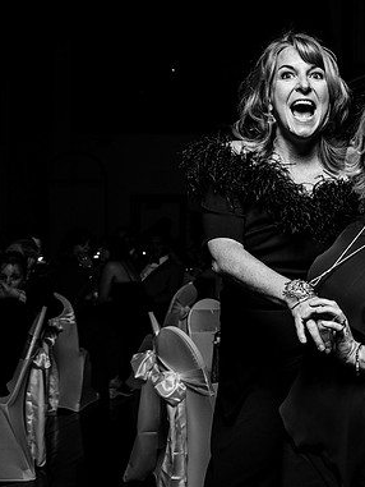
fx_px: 787
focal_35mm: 56
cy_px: 224
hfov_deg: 24.6
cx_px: 390
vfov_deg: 34.3
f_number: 5.6
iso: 1250
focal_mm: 35
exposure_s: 1/200
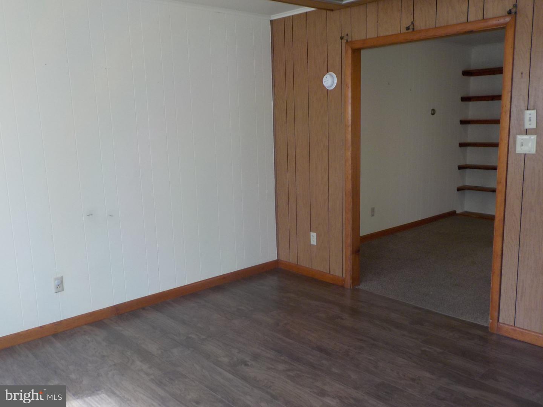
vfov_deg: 46.8
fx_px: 471
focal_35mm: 30
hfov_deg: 60.0
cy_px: 204
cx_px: 272
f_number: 3.3
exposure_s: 1/30
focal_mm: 4.1
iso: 125
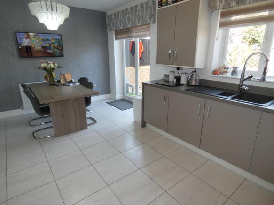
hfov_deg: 81.8
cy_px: 102
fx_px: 158
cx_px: 137
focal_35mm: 20
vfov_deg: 66.0
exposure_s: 1/60
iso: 100
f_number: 2.8
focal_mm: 3.6
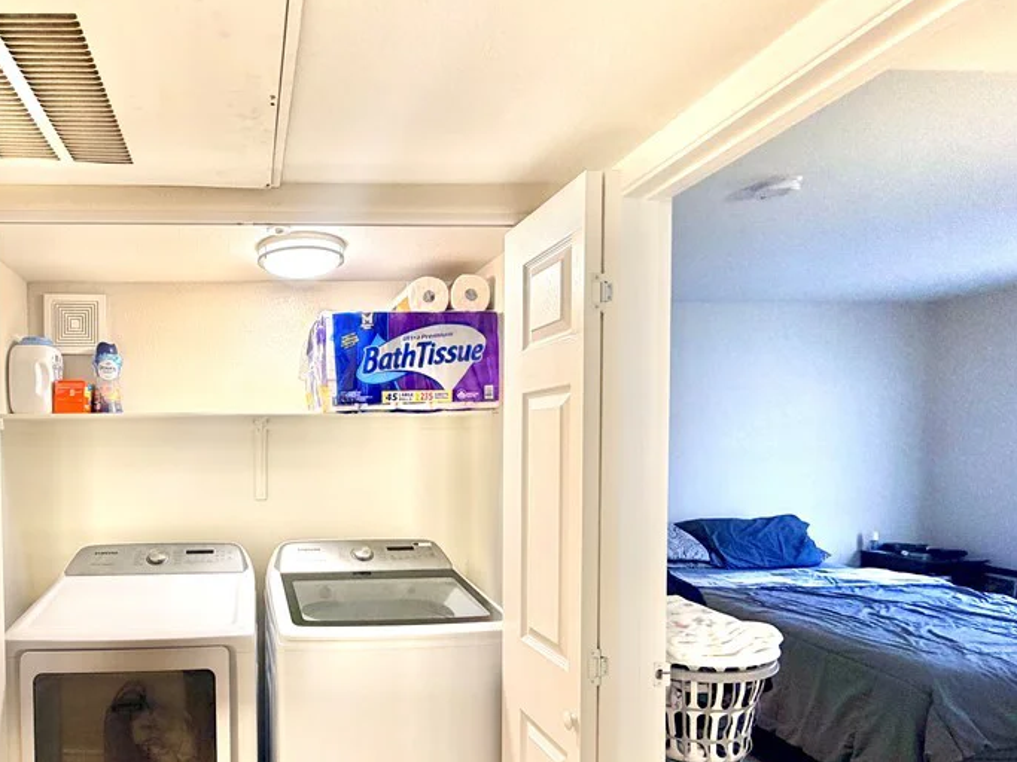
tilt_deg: -1.5
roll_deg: +1.2
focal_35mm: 21
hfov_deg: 74.4
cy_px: 464
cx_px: 278
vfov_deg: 62.8
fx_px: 617
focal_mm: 2.22
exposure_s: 1/60
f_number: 2.2
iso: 200
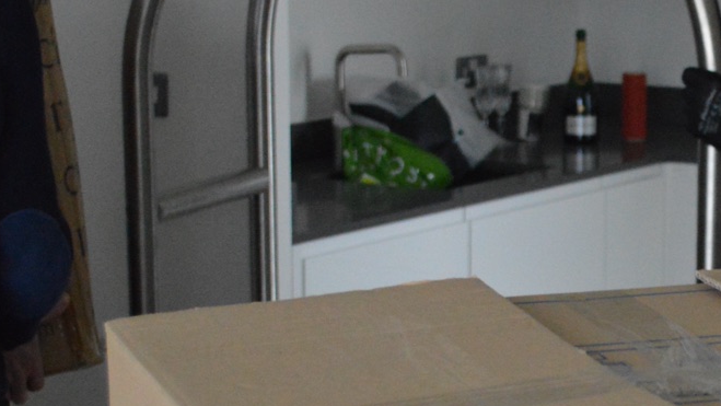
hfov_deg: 17.1
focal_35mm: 122
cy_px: 250
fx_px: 2333
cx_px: 760
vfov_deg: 9.9
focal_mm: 32
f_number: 4.8
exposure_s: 1/400
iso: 3200
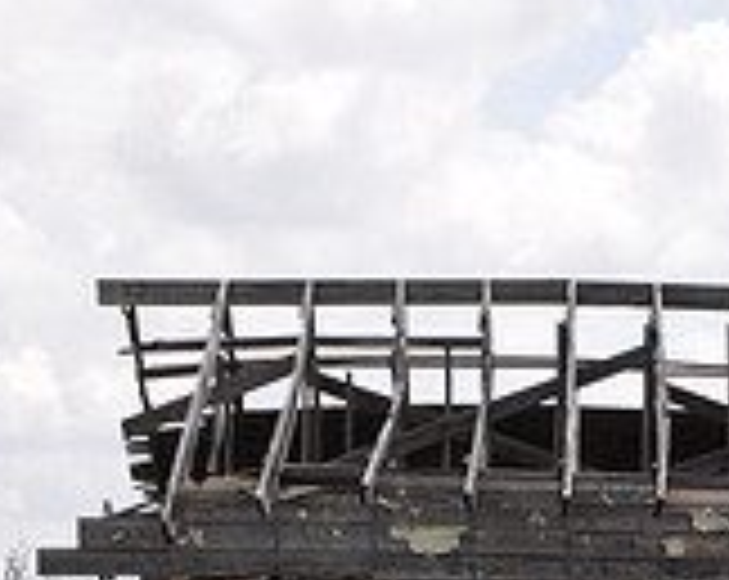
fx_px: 5212
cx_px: 1130
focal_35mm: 242
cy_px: 848
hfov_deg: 7.8
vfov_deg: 6.3
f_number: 9
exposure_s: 1/200
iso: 200
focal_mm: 48
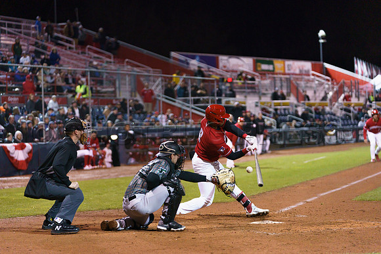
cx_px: 190
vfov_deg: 12.2
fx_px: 1186
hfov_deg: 18.3
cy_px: 127
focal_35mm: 112
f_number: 2.8
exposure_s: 1/1000
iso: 2000
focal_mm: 112
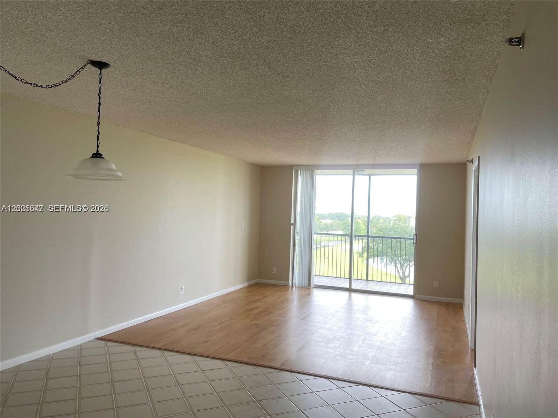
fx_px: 419
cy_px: 209
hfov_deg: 67.3
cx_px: 279
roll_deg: -1.4
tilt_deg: +1.6
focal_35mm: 26
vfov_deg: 53.1
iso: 80
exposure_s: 1/121
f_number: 1.6
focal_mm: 4.2
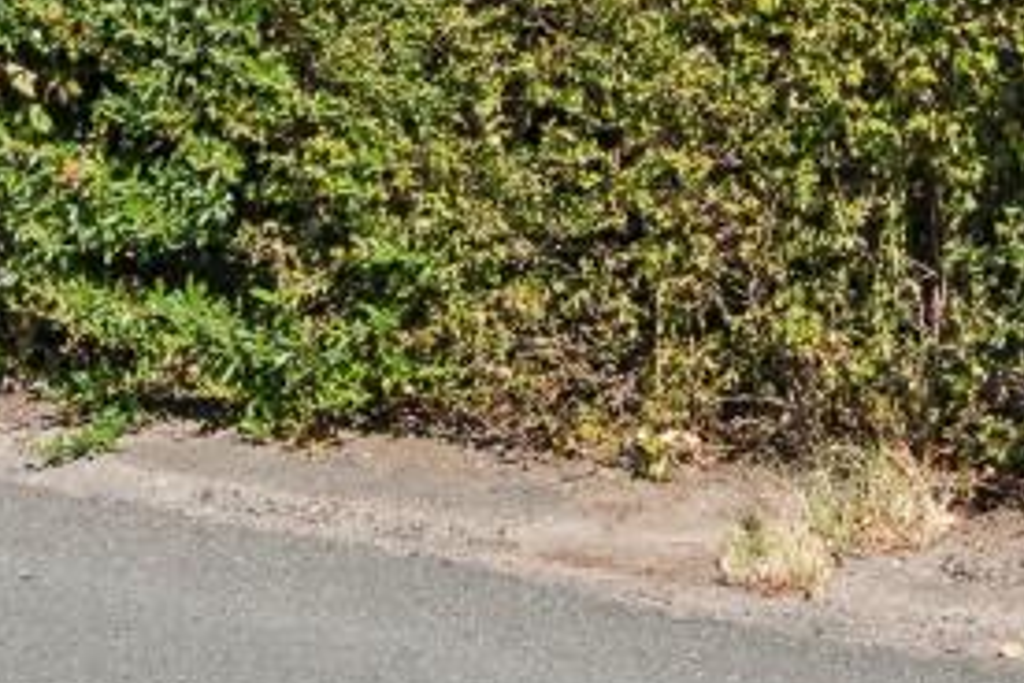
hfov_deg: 12.2
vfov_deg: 7.7
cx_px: 1317
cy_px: -1032
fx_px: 4636
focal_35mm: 163
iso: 320
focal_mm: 30
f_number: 11
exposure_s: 1/250
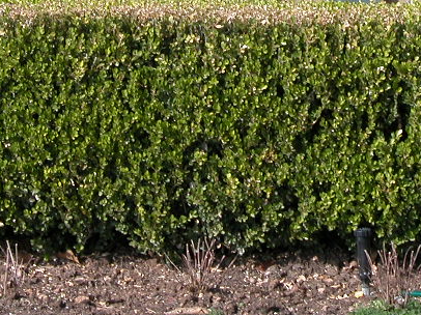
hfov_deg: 8.0
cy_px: -101
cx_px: 331
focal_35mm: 246
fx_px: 2990
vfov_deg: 6.0
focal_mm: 19.9
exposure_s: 1/282
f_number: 6.1
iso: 100
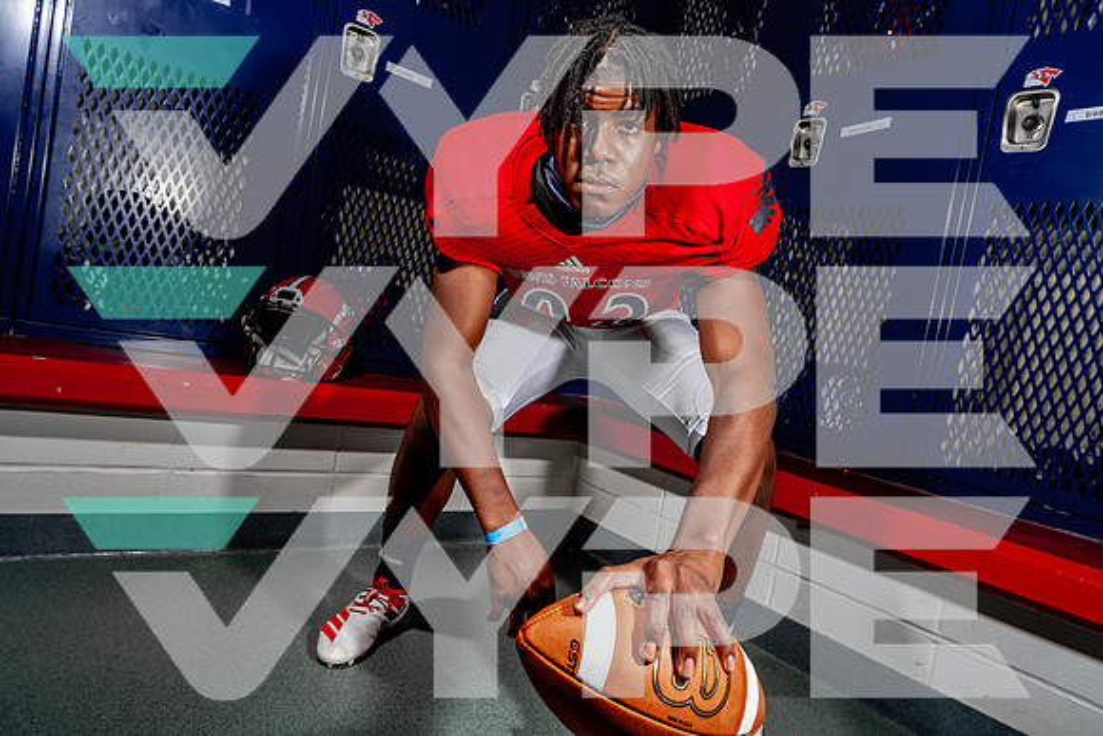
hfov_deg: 71.5
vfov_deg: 51.3
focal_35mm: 25
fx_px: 766
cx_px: 552
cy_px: 368
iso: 100
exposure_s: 1/125
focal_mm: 25
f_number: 6.3
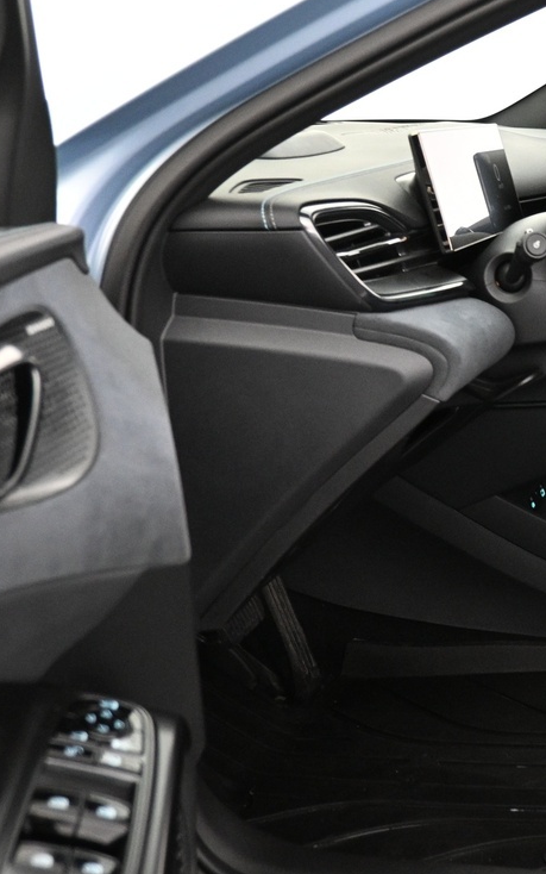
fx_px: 1285
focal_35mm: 54
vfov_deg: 37.3
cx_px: 724
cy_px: 324
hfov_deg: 21.5
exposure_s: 1/20
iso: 1600
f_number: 3.5
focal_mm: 16
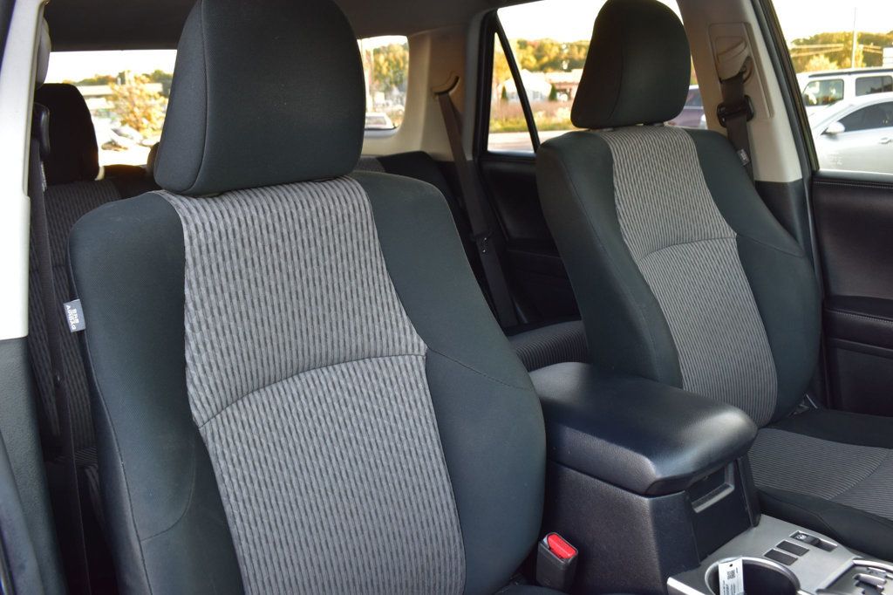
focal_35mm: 33
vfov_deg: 39.9
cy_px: 298
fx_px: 818
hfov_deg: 57.2
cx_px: 446
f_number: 6.3
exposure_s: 1/15
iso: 500
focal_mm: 22
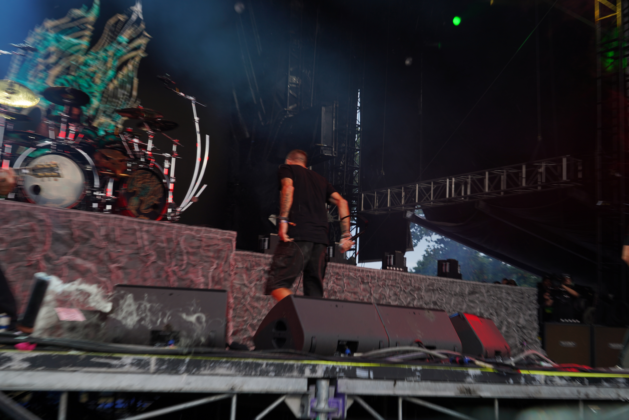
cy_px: 210
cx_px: 314
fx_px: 769
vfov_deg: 30.5
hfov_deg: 44.5
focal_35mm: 44
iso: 100
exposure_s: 1/60
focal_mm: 44
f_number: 5.6
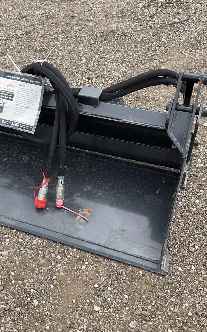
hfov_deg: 30.3
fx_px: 379
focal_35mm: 42
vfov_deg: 47.2
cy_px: 163
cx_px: 69
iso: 25
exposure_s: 1/739
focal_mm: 3
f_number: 1.8
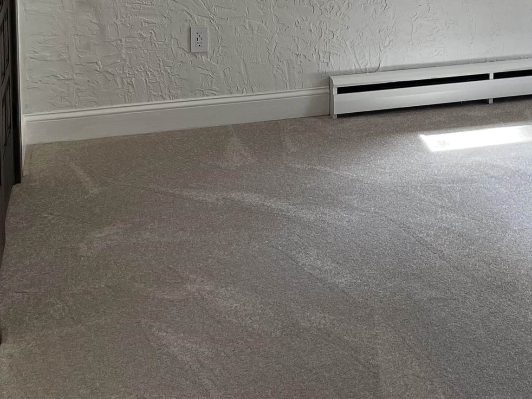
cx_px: 574
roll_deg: -1.7
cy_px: -98
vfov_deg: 20.3
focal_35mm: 67
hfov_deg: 26.8
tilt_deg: -4.2
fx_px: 1030
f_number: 1.6
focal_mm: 5.1
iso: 64
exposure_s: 1/120
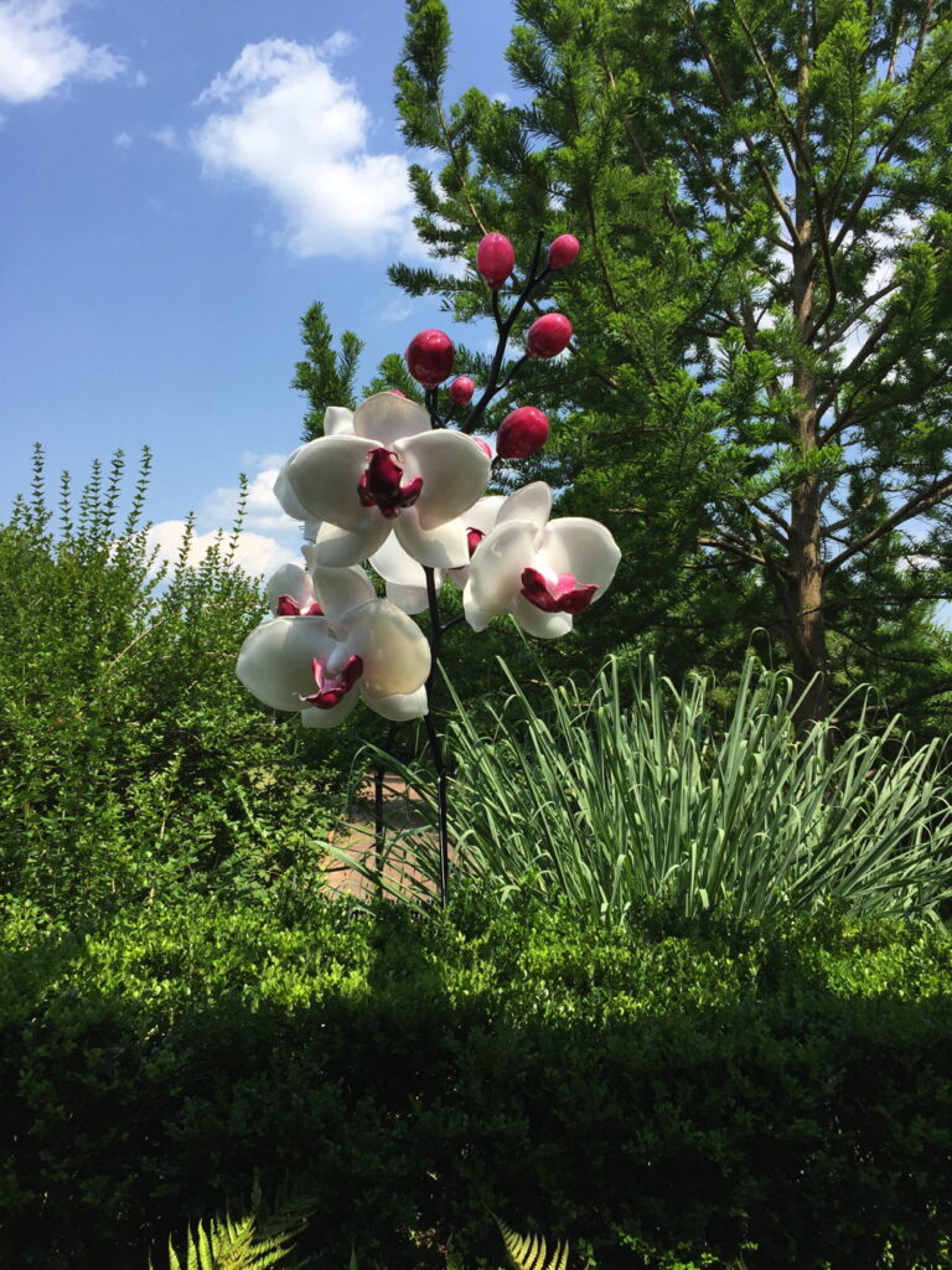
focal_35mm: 29
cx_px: 476
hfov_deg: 48.2
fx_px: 1063
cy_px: 635
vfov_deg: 61.7
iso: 32
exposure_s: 1/1799
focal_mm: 4.15
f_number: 2.2
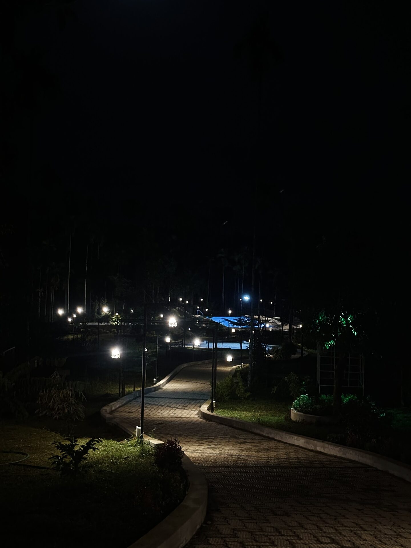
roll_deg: -1.4
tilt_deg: -1.6
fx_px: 760
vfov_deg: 39.7
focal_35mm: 48
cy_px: 274
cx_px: 206
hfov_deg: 30.3
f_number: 1.78
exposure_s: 1/17
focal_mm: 6.86
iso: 1600
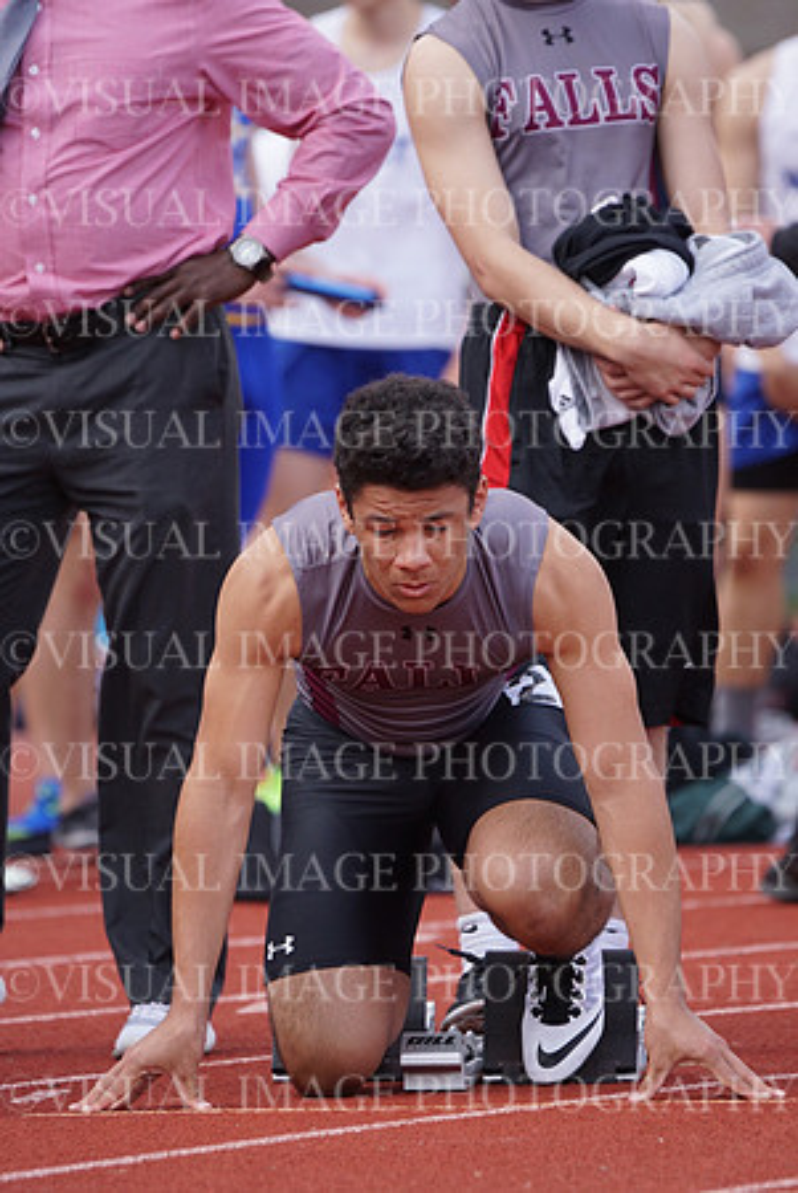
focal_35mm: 600
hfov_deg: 2.3
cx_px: 399
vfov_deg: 3.4
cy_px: 596
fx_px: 19903
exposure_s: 1/800
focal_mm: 400
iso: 640
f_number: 5.6
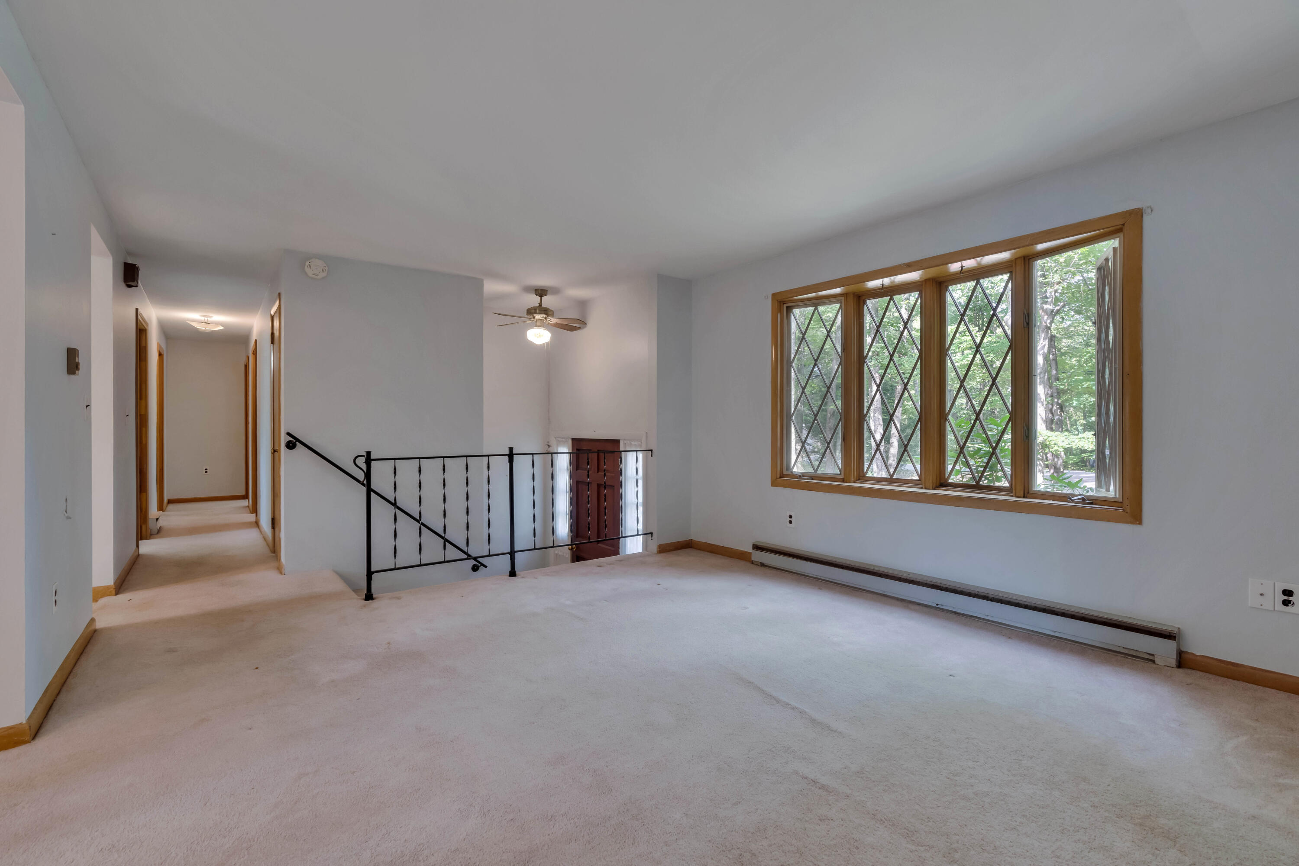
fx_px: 577
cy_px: 433
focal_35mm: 16
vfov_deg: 73.8
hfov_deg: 96.7
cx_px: 650
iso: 800
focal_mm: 16
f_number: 8
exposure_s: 1/125
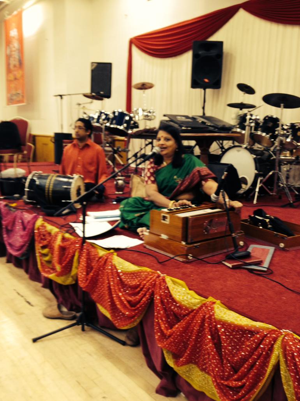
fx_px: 405
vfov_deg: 52.6
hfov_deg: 40.7
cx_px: 150
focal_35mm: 35
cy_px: 200
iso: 64
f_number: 2.4
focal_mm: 4.28
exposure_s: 1/20
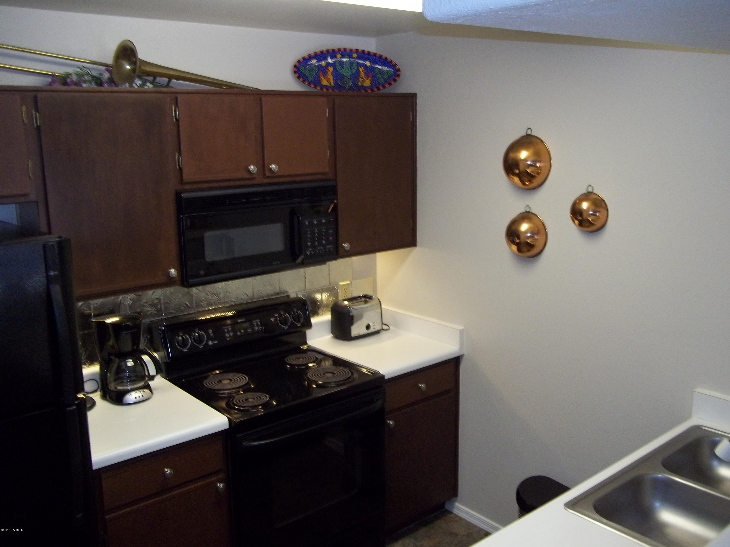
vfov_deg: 44.2
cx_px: 365
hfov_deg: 56.8
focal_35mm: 32
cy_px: 274
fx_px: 675
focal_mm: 5.7
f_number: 2.9
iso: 160
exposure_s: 1/30
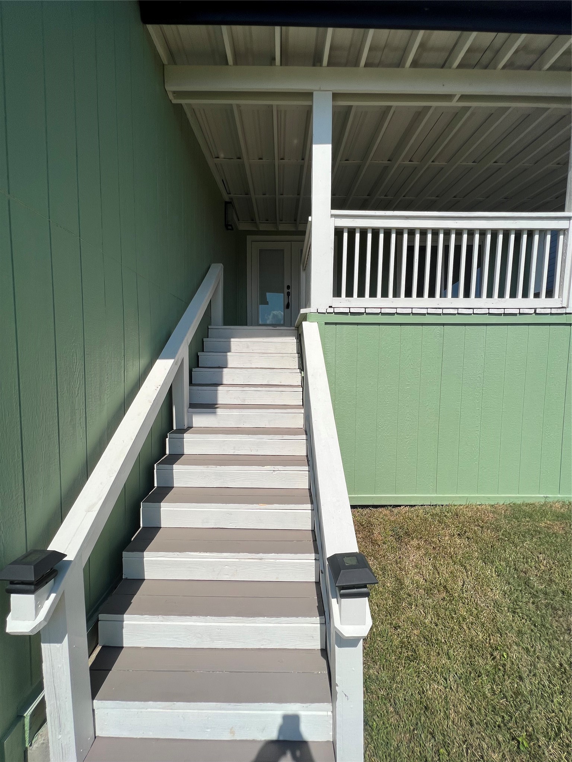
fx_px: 286
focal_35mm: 13
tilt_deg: -1.3
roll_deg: +1.6
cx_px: 286
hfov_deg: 89.9
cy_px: 381
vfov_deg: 106.2
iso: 40
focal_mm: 1.57
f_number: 1.8
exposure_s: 1/5000
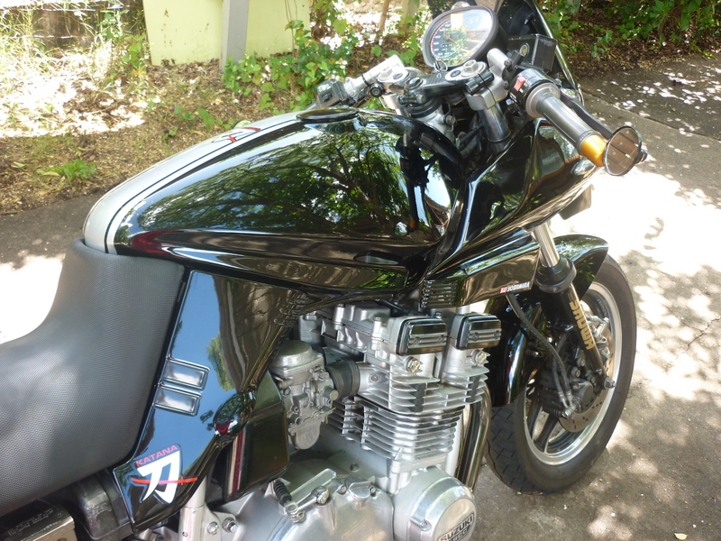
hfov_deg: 55.4
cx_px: 360
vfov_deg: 42.9
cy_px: 270
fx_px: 687
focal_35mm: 33
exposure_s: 1/40
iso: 80
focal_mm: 5.5
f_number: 2.8
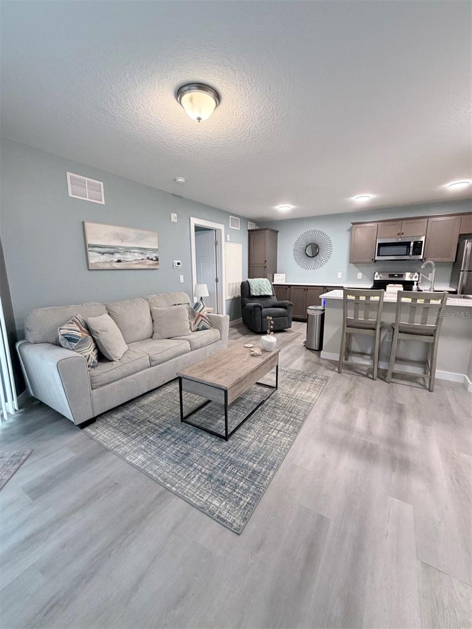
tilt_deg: -9.9
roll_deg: +0.3
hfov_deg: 85.7
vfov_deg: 102.1
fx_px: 255
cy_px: 314
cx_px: 236
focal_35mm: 14
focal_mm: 2.22
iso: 320
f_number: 2.2
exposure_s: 1/60
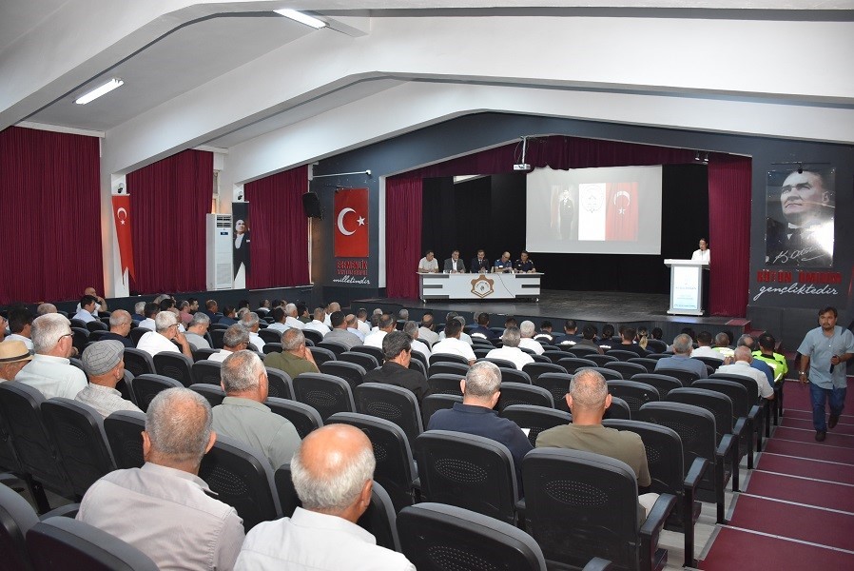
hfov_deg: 67.3
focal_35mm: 27
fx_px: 641
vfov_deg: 48.0
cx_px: 427
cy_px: 286
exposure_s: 1/60
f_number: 4
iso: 1250
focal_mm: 18
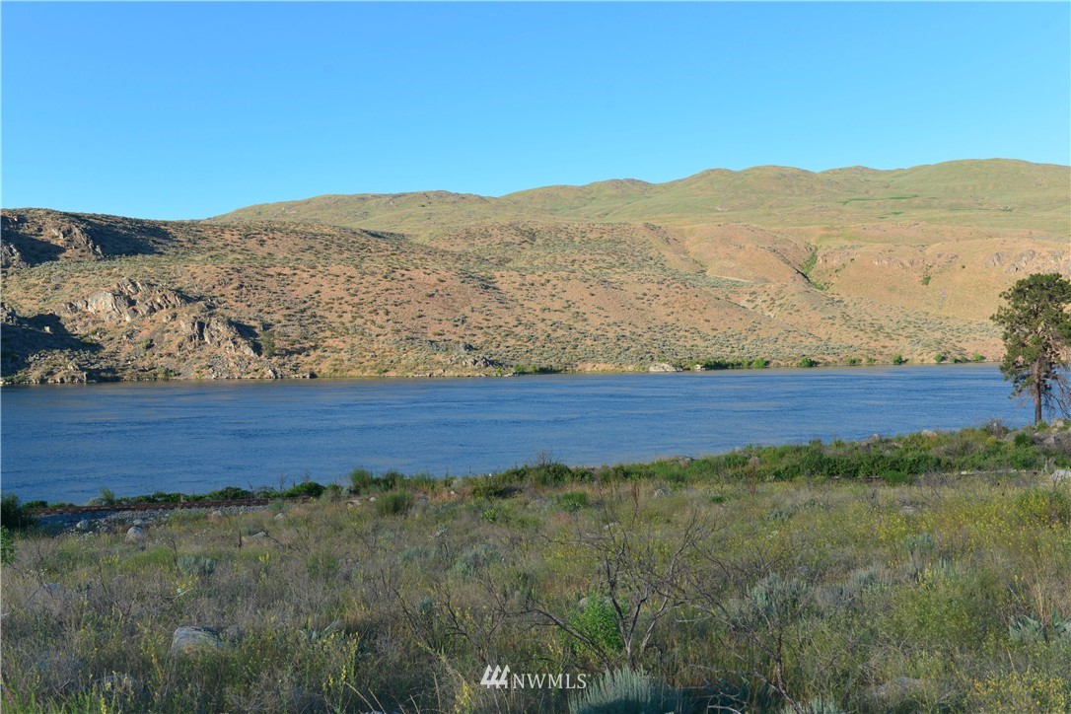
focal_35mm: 38
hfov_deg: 50.7
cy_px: 357
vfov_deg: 35.1
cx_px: 536
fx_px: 1130
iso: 160
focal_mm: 38
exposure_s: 1/250
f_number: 8
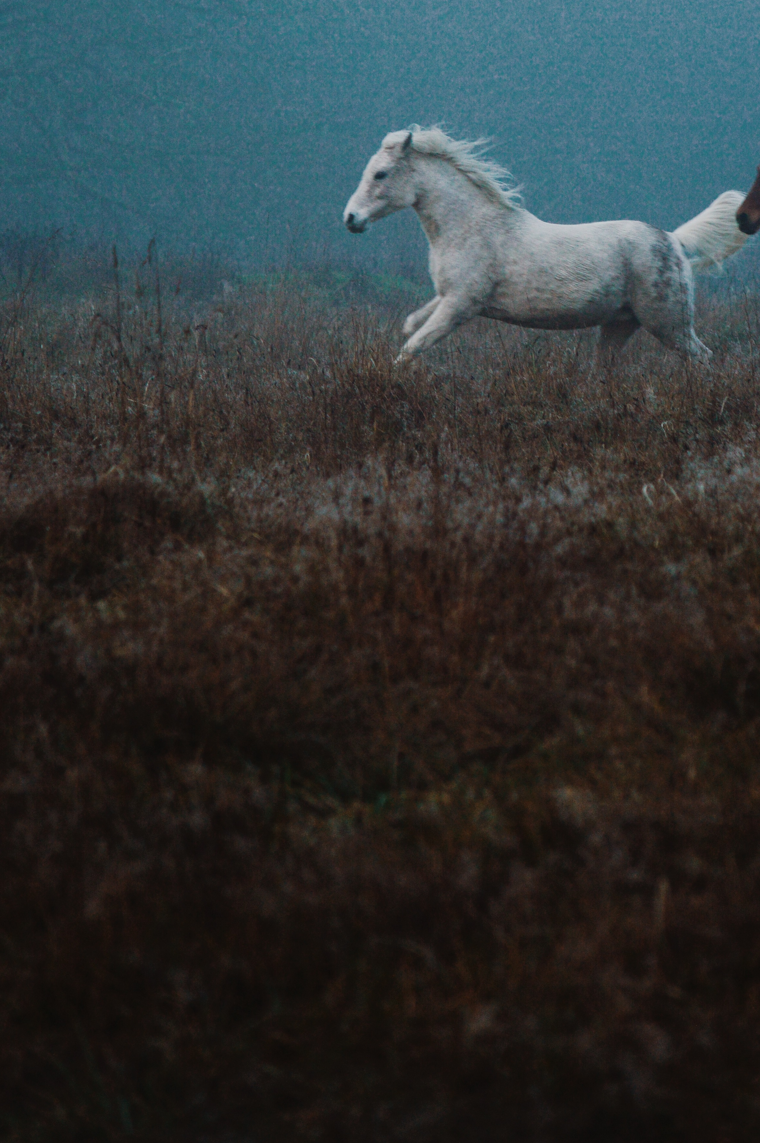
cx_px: 547
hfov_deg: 3.5
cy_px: 208
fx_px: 12558
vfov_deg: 5.2
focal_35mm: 396
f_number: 5
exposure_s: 1/500
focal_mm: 155
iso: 200
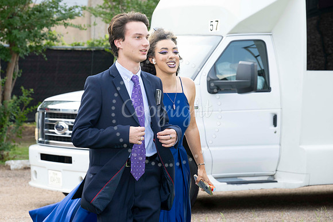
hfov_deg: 16.6
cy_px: 116
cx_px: 146
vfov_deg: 11.1
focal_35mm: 123
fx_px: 1142
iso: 500
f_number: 7.1
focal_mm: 110
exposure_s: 1/200
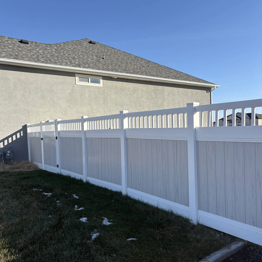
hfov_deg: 52.5
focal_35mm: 31
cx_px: 131
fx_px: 265
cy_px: 145
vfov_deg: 52.4
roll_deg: +2.7
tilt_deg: -1.4
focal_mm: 5.96
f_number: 1.6
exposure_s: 1/2451
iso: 50
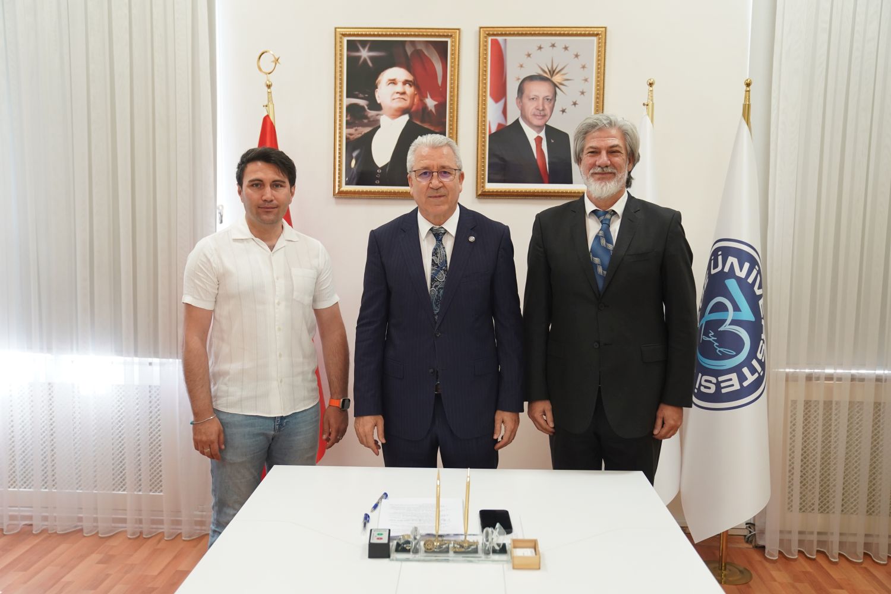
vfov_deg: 38.9
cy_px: 297
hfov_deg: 55.8
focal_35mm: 34
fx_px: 841
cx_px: 446
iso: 1600
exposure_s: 1/125
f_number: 3.2
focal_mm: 34
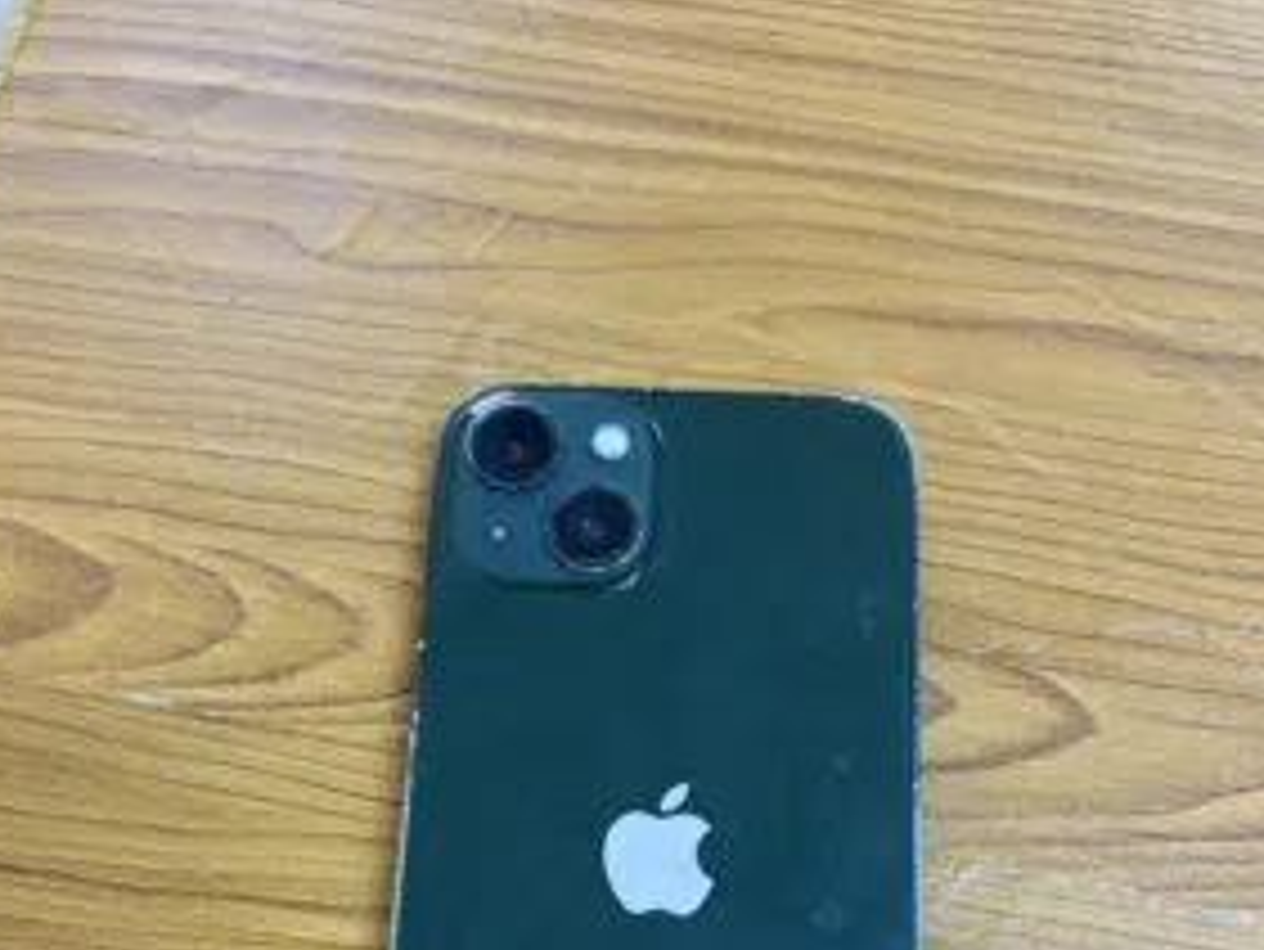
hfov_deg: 50.1
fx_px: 1352
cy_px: 747
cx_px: 616
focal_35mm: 37
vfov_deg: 37.4
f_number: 1.6
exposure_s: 1/50
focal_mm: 5.96
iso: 125
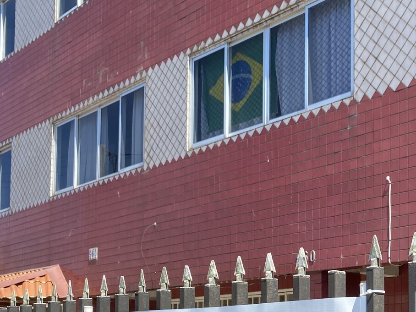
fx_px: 661
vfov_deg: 25.2
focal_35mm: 55
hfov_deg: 32.6
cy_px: 315
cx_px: 400
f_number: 1.8
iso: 32
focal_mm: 4.25
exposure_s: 1/1063
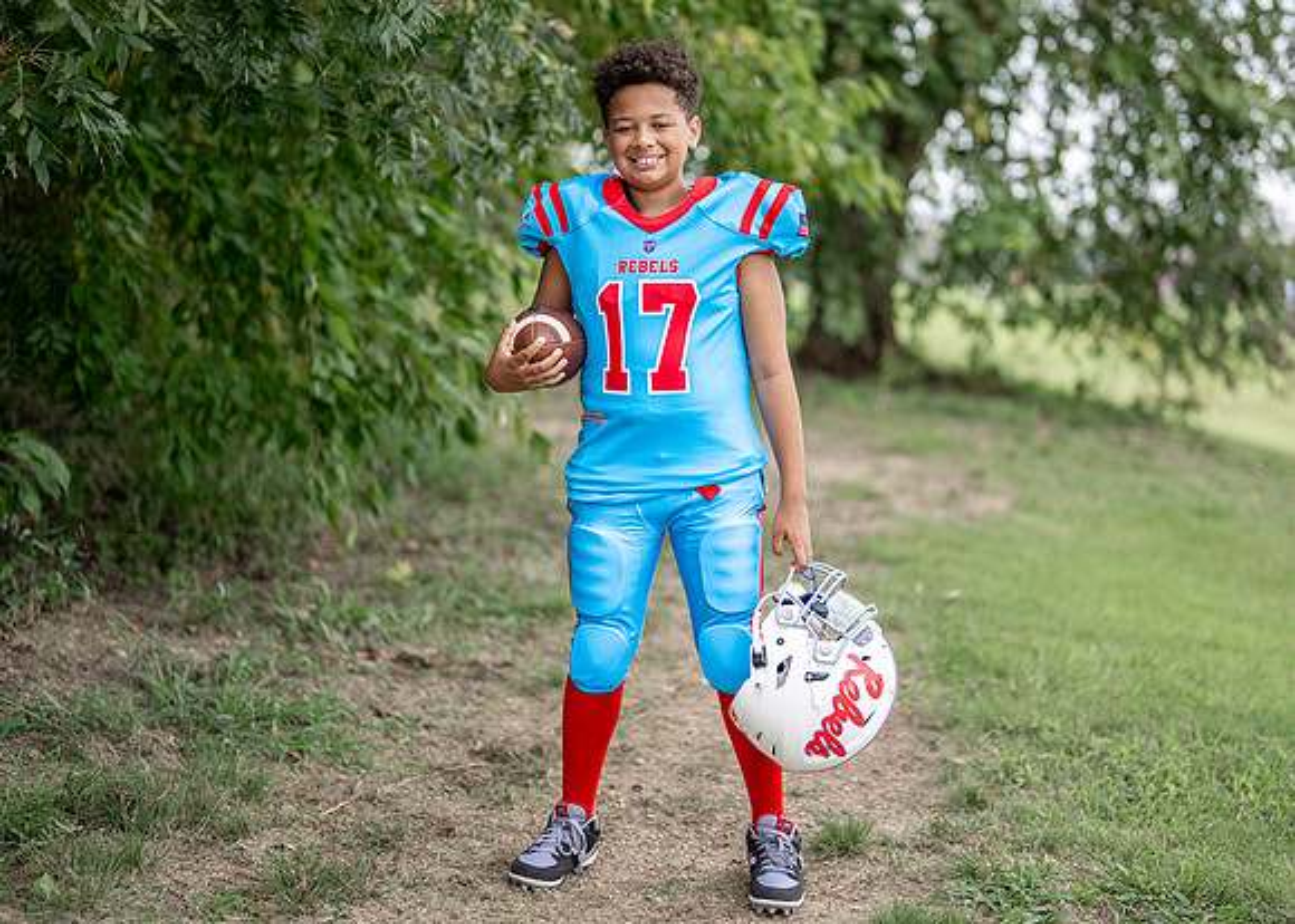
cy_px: 430
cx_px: 696
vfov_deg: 22.4
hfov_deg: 31.0
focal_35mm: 64
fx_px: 2335
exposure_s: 1/2000
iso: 100
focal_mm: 50
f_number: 1.2
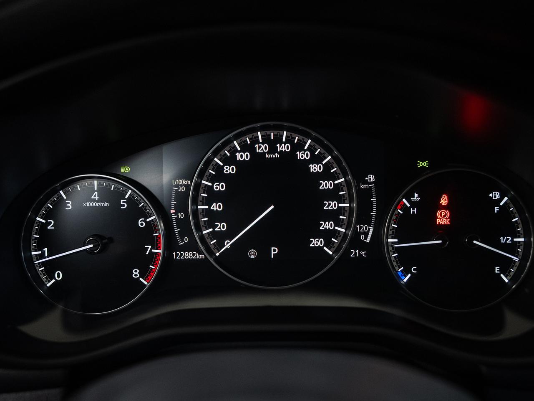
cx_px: 267
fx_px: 491
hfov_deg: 57.1
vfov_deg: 44.4
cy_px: 200
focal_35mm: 32
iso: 1000
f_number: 3.5
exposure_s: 1/40
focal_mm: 29.4
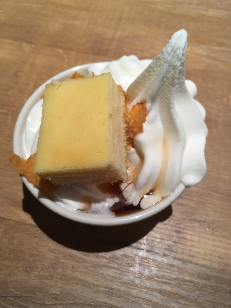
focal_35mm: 29
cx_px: 116
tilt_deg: -62.0
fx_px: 258
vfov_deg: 61.7
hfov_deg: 48.2
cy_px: 154
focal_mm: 4.15
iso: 25
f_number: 2.2
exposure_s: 1/30
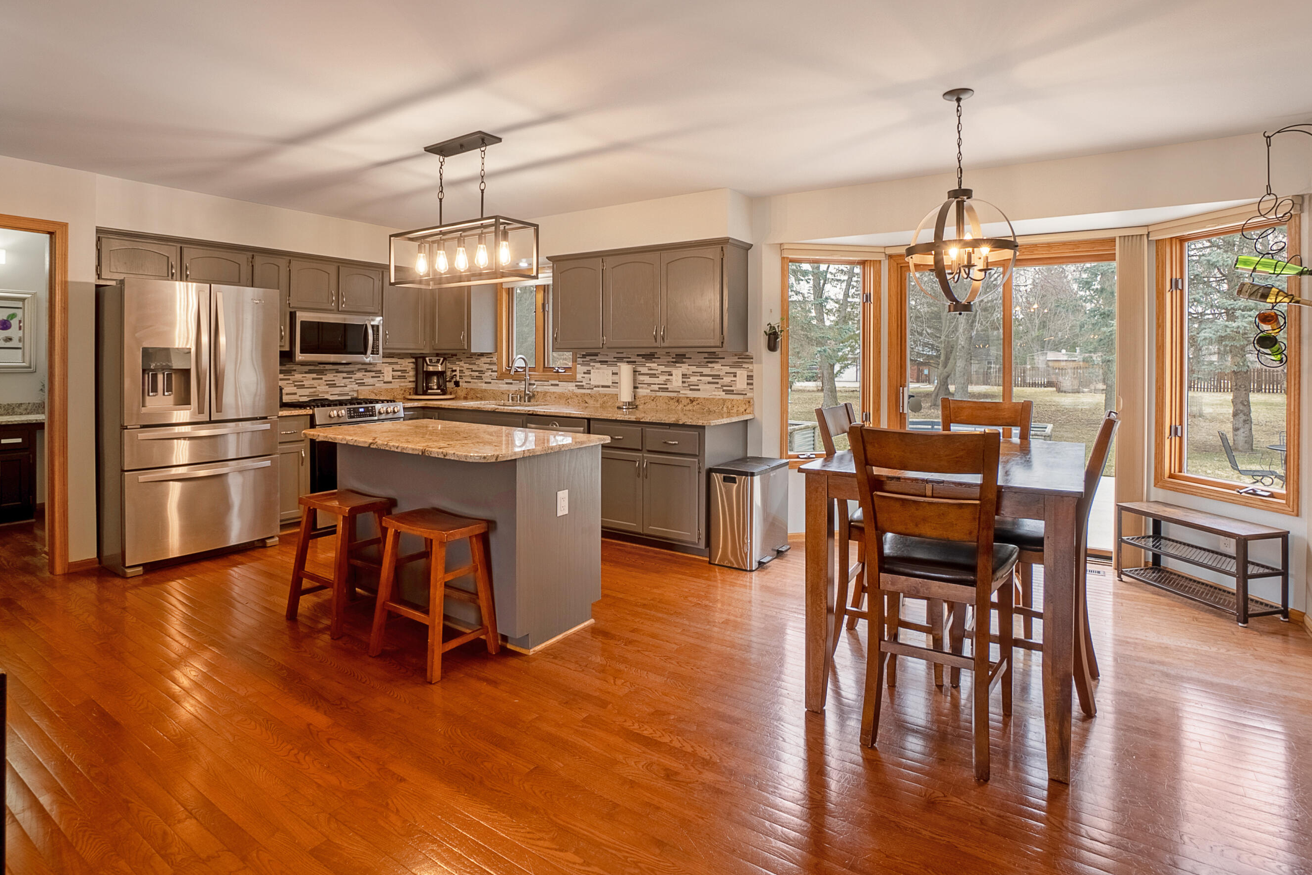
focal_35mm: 17
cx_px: 668
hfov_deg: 93.3
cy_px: 385
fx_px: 620
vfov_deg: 70.2
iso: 400
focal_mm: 10
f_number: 8
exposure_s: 1/250
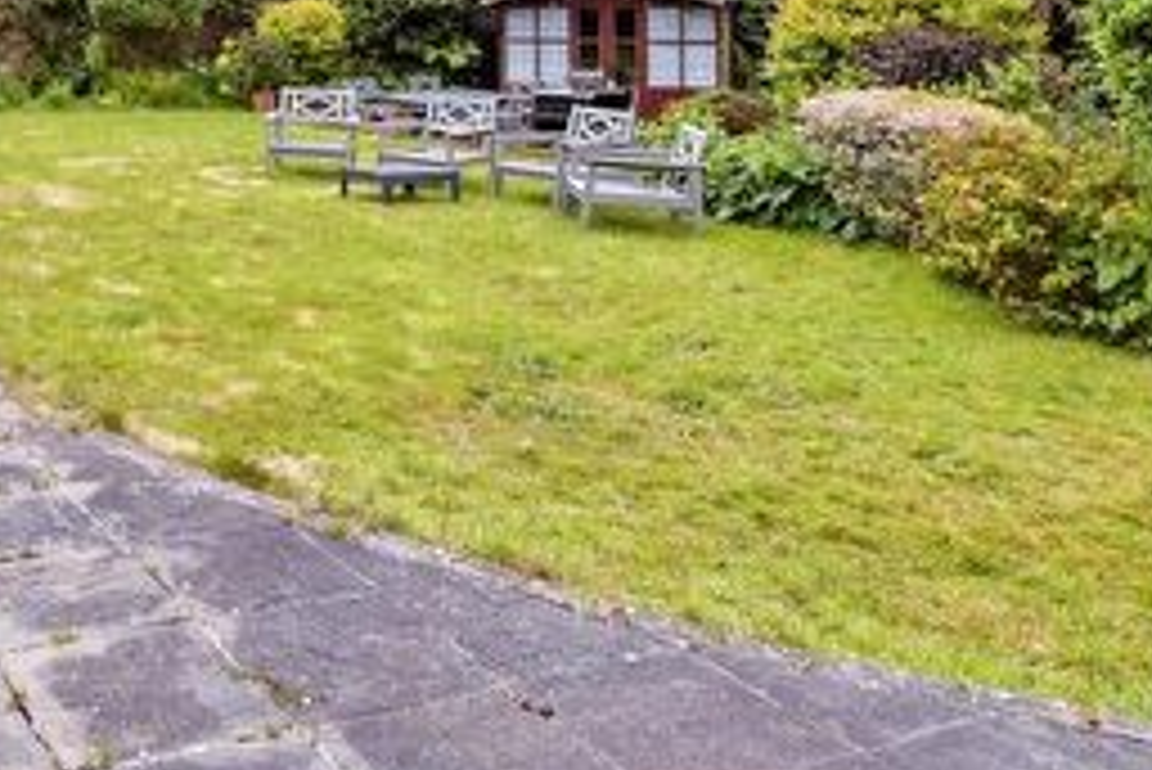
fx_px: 1313
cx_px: 194
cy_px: -29
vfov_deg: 30.0
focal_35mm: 41
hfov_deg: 44.5
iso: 200
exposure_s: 1/80
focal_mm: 10
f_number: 8
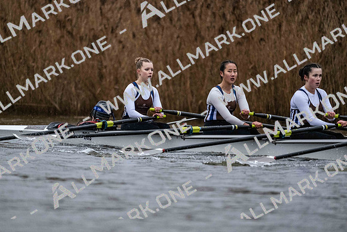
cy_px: 116
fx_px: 3856
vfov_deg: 3.4
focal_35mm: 400
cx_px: 174
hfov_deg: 5.2
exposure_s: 1/1600
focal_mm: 400
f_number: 4.5
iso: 6400
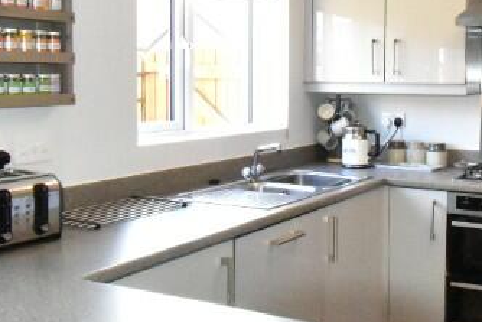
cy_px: 115
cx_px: 359
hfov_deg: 41.5
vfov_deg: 29.1
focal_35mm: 46
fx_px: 616
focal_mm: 10
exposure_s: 1/200
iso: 12800
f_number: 10
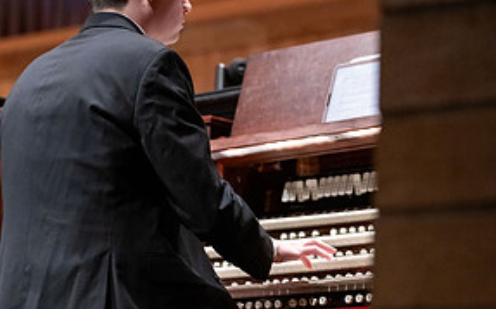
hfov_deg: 14.2
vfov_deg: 8.9
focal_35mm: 147
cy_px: 205
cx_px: 238
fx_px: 1986
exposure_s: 1/400
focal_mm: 92
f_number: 3.5
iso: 8000
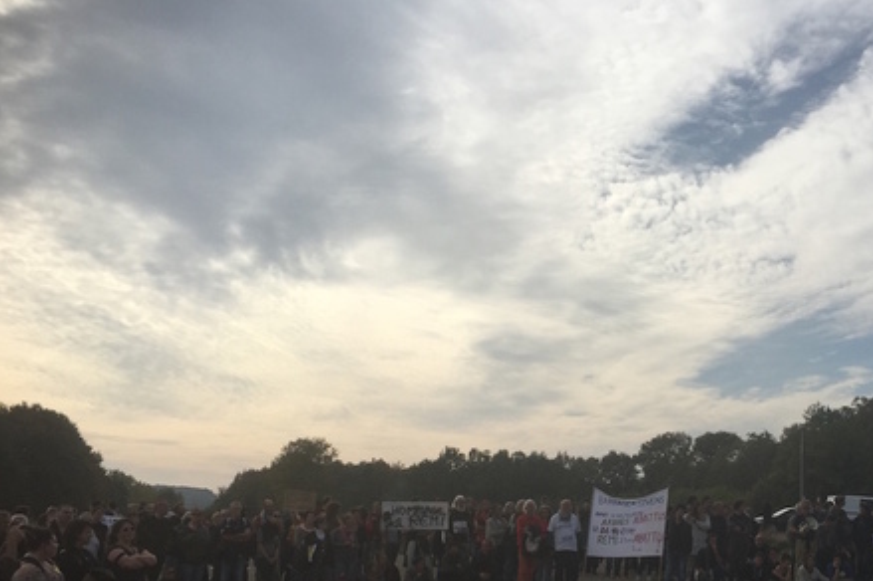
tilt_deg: +4.0
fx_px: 1066
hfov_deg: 43.4
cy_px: 462
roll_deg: -3.0
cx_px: 628
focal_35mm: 44
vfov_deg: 29.8
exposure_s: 1/3968
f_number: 2.2
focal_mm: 4.15
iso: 32
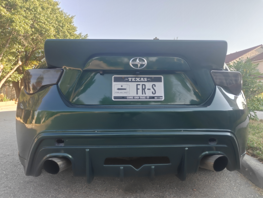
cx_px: 132
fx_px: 175
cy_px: 99
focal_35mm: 23
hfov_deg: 73.9
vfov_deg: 58.9
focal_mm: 6.06
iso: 64
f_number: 1.6
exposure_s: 1/291
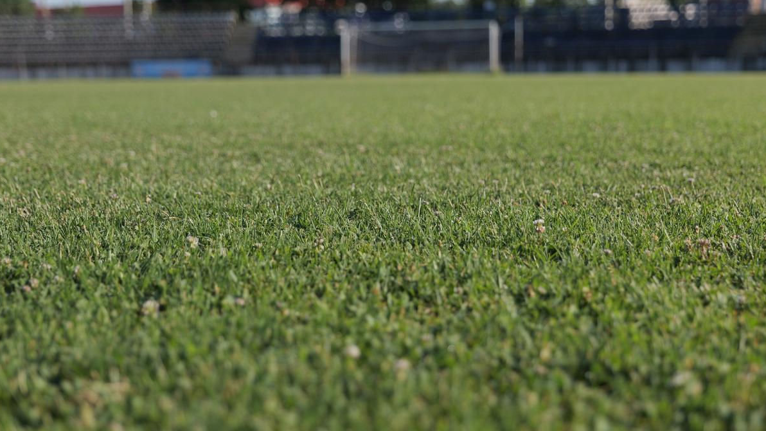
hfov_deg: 36.0
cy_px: 215
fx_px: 1178
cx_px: 382
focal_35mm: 58
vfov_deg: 20.7
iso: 80
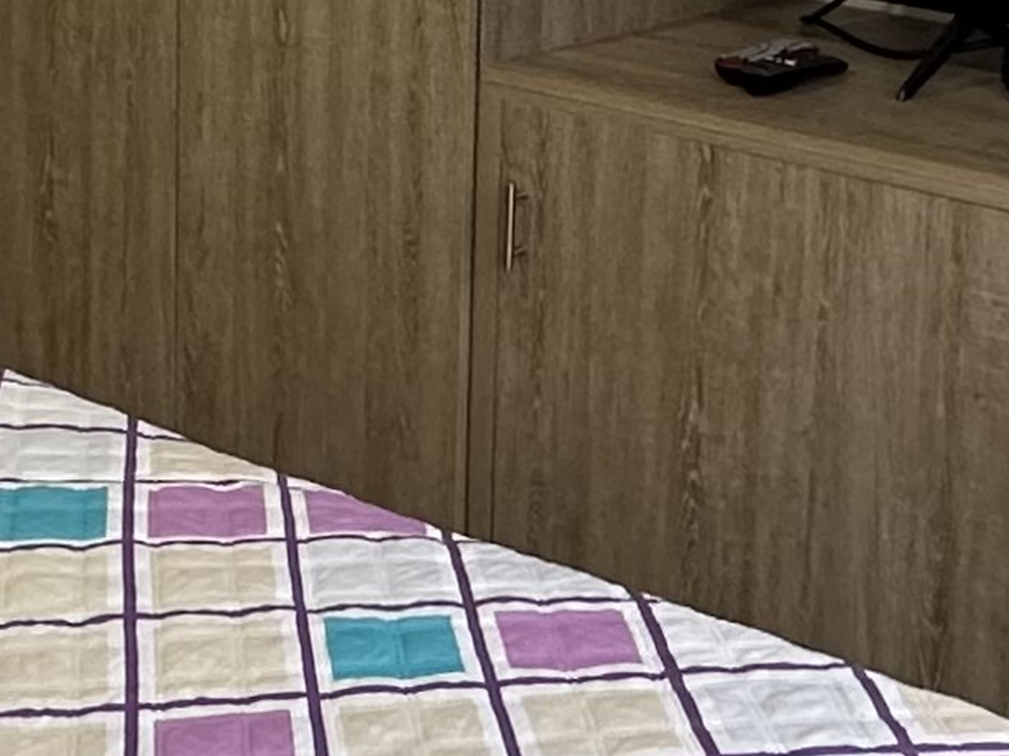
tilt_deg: -8.0
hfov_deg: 21.2
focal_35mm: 92
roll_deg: -0.7
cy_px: -112
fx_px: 2681
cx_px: 316
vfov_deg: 15.5
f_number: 2.2
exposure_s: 1/60
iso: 250
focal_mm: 2.22
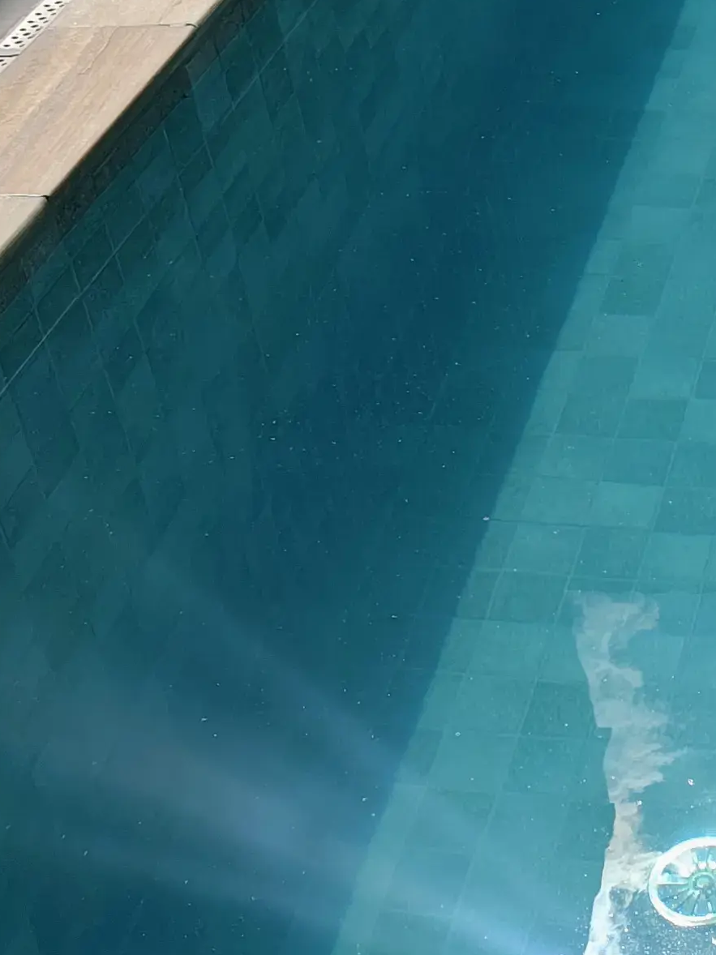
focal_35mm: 80
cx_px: 1078
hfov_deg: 16.7
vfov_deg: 24.4
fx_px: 2207
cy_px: 392
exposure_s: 1/2831
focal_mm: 6.57
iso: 104
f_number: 1.6
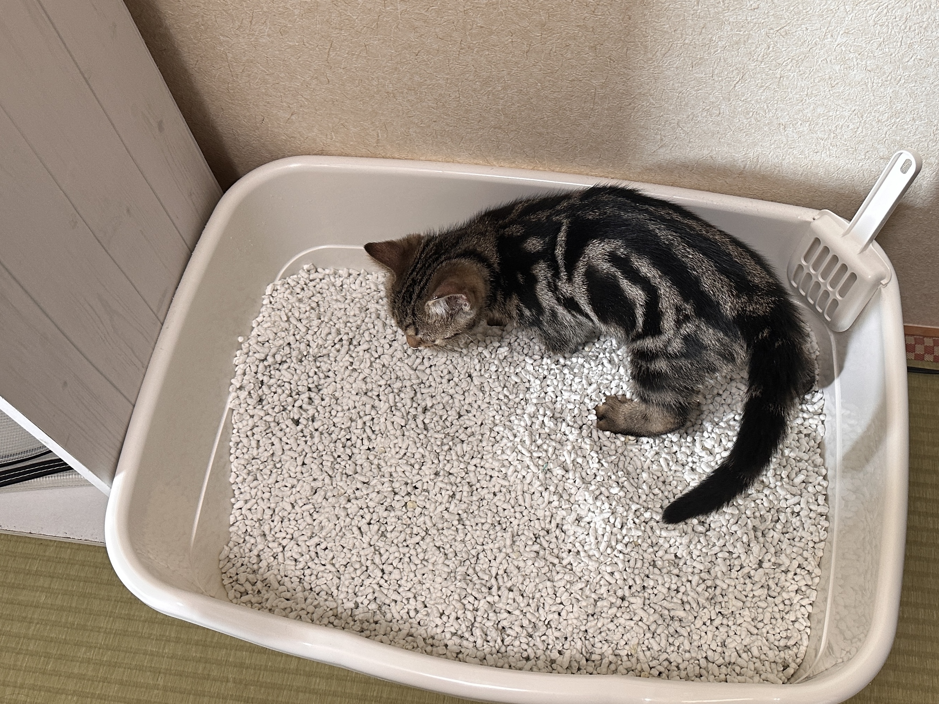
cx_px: 470
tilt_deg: -64.2
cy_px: 352
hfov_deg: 71.6
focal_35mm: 24
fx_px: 651
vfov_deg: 56.8
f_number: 1.78
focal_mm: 6.86
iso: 200
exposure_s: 1/100
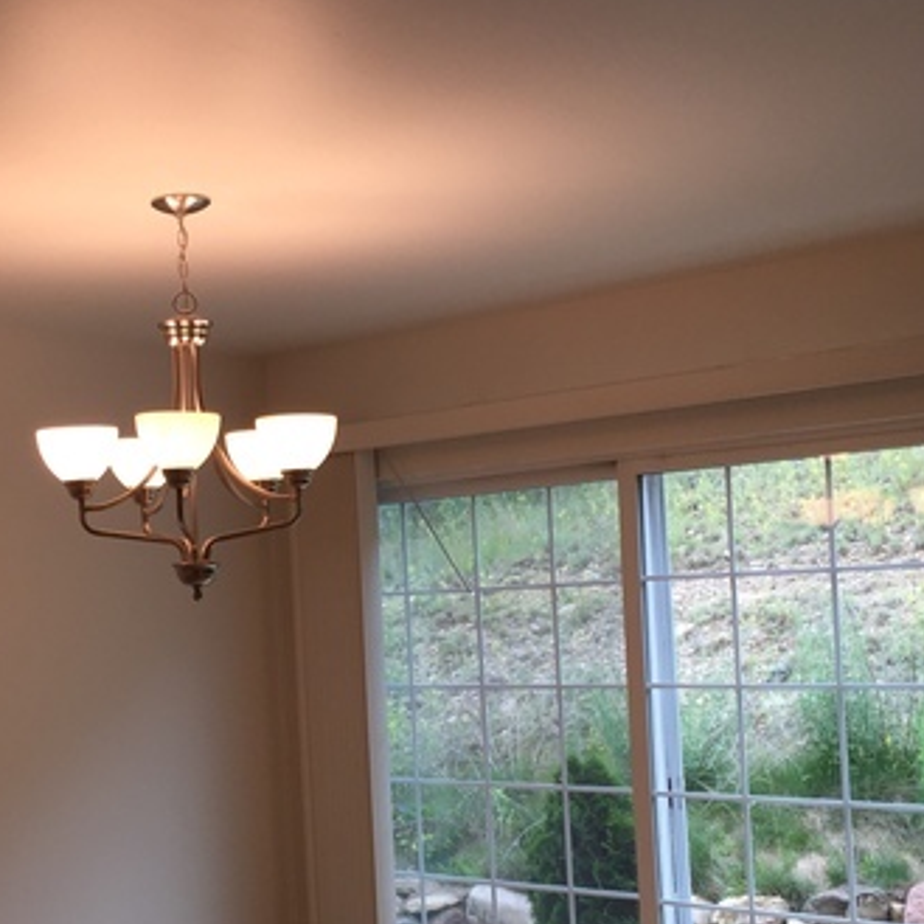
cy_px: 593
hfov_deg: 32.4
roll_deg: +2.2
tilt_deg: -1.1
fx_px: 1570
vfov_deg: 32.6
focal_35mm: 52
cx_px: 271
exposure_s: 1/120
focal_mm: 4.15
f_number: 2.2
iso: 50
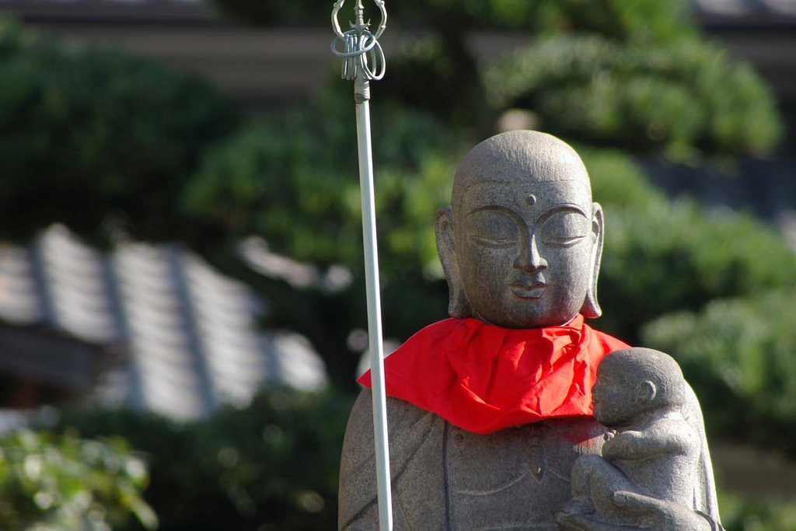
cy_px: 266
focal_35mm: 450
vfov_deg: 3.1
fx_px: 9951
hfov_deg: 4.6
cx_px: 398
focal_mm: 300
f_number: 6.3
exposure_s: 1/125
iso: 200
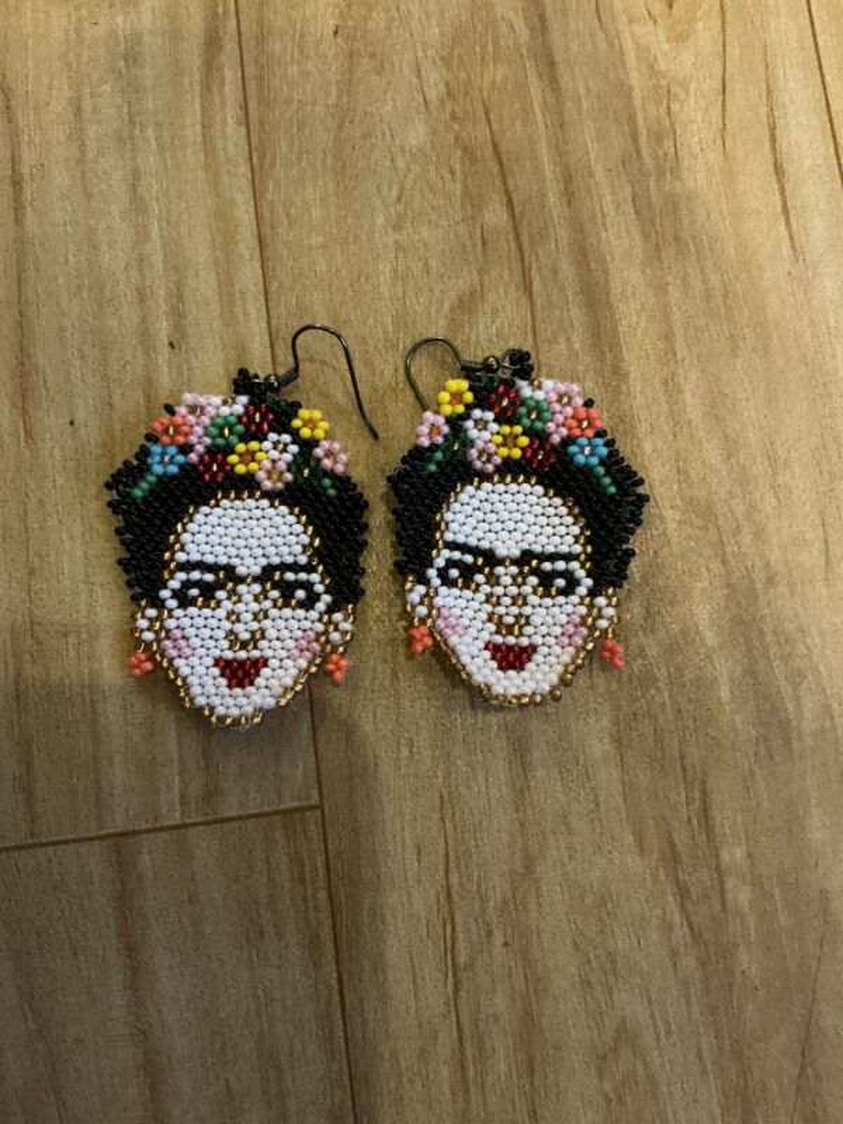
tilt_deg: -82.5
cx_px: 422
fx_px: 942
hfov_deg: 48.2
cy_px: 562
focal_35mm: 29
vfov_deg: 61.7
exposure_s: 1/25
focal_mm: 3
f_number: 1.8
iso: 500
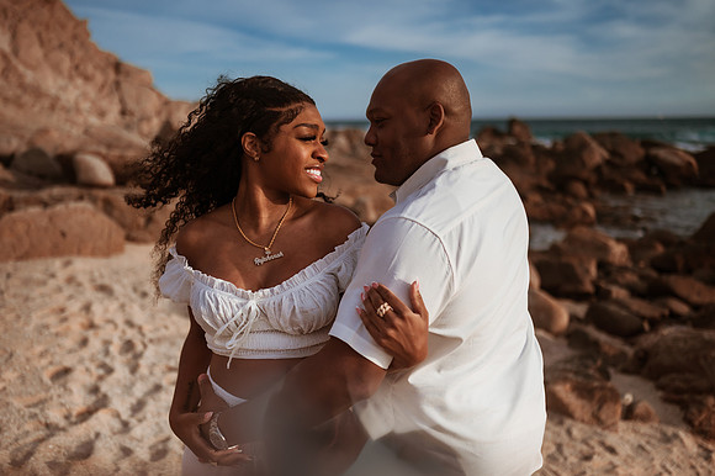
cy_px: 238
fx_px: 718
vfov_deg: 36.7
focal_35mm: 36
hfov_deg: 52.9
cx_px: 351
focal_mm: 35
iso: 64
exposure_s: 1/8000
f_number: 1.8
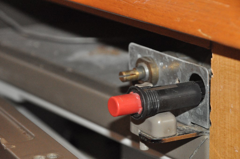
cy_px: 80
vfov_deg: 7.6
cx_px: 120
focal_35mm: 180
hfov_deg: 11.4
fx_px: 1198
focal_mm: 120
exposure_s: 1/60
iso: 3200
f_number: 6
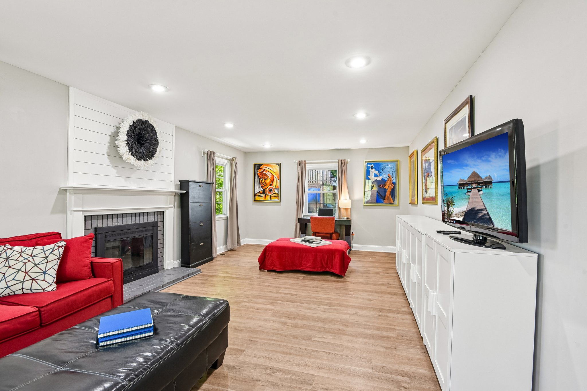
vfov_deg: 73.7
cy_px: 196
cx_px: 294
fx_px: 261
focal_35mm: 16
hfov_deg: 96.7
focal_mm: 16
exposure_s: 1/10
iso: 400
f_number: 8
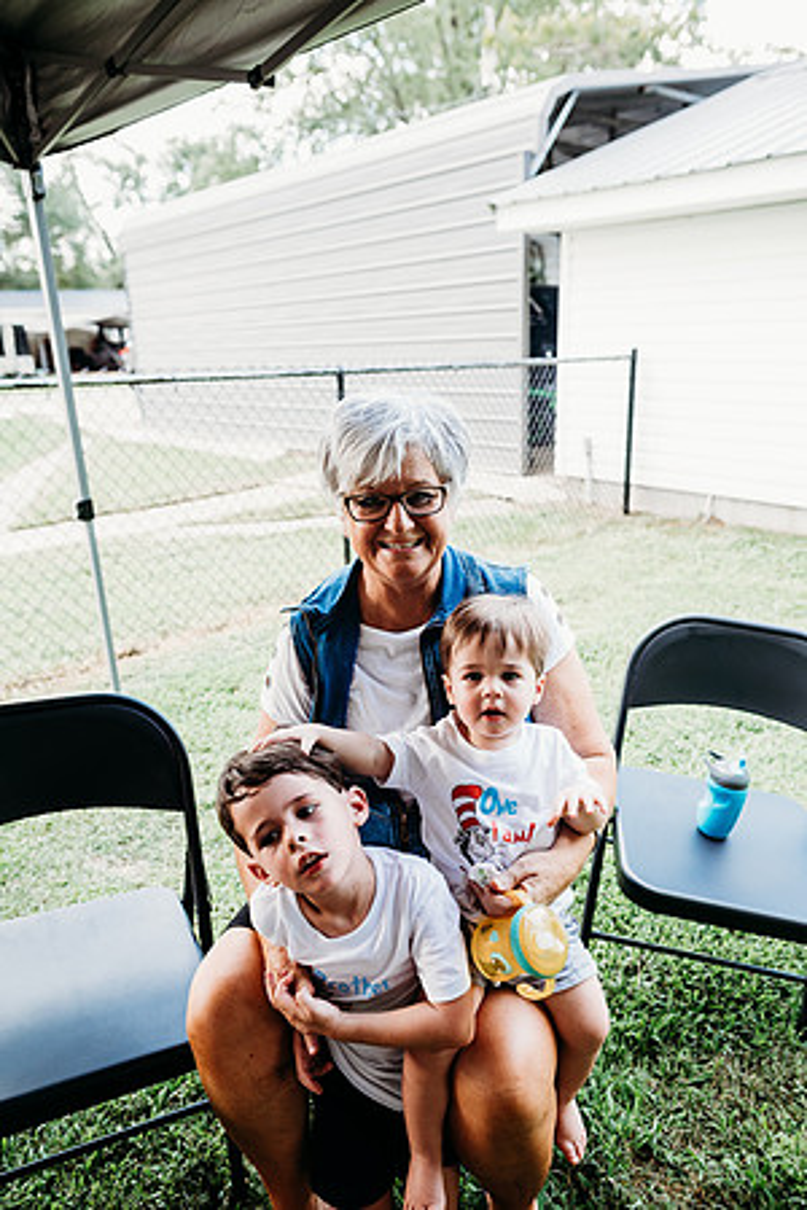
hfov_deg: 53.1
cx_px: 404
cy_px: 605
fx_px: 807
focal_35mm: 24
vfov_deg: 73.7
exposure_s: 1/160
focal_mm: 24
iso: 640
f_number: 3.5
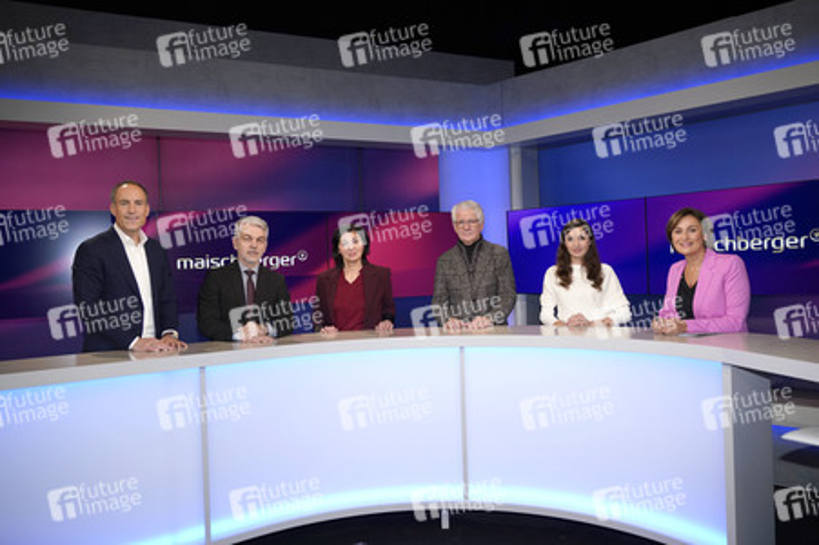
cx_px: 410
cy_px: 272
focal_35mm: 28
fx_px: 637
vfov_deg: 46.3
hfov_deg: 65.5
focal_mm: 28
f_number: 5.6
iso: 1600
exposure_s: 1/125
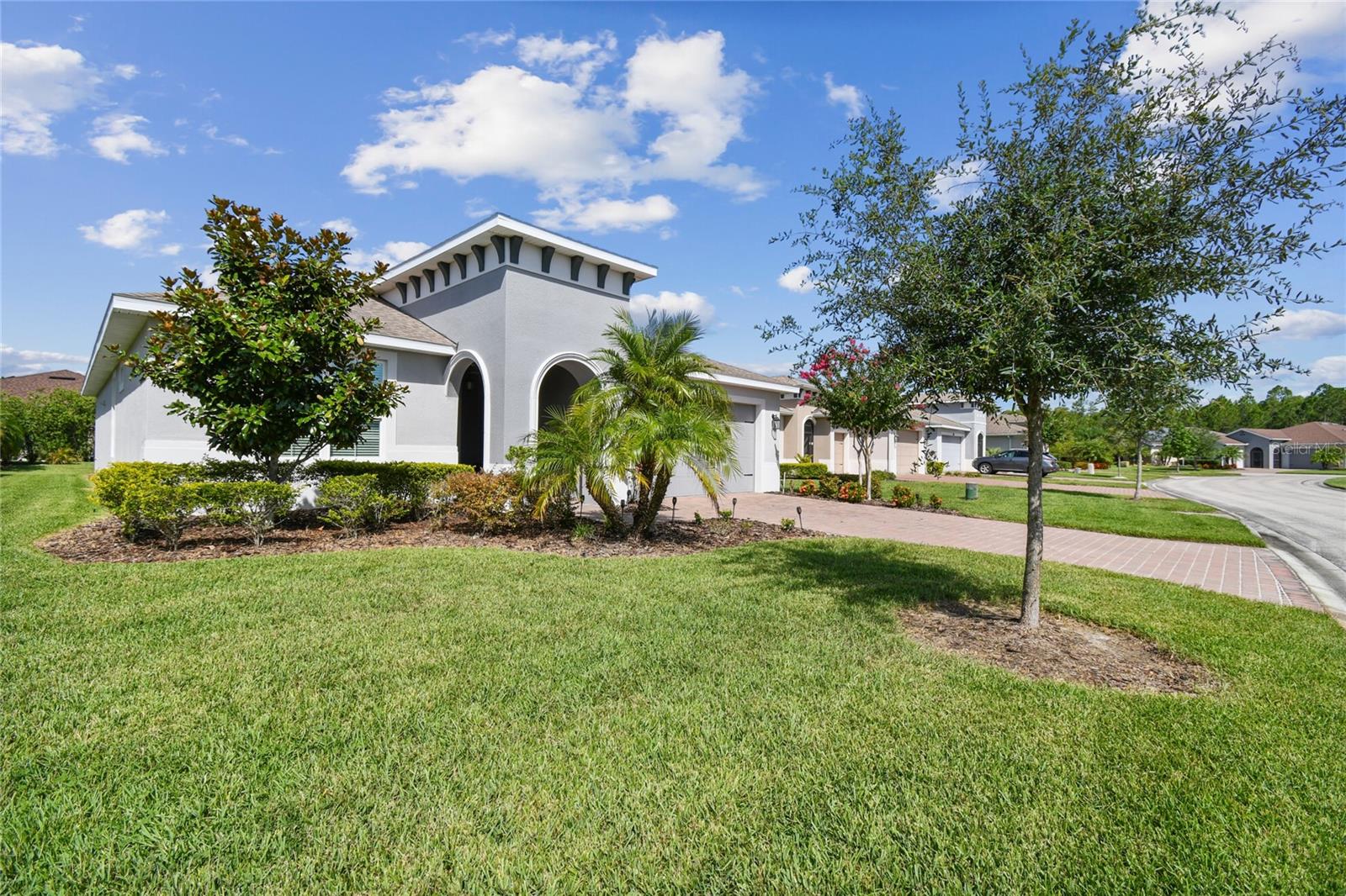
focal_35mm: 15
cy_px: 448
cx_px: 673
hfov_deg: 100.4
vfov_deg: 77.3
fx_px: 561
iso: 100
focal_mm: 10
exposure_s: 1/400
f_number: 7.1
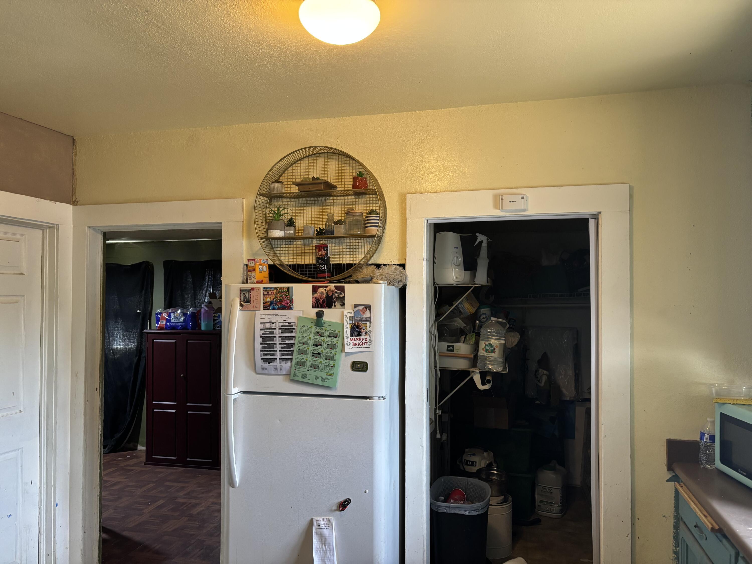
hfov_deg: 67.3
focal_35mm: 26
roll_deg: -0.2
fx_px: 565
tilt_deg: +0.9
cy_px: 282
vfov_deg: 53.1
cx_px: 376
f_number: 1.6
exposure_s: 1/60
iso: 250
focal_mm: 5.96
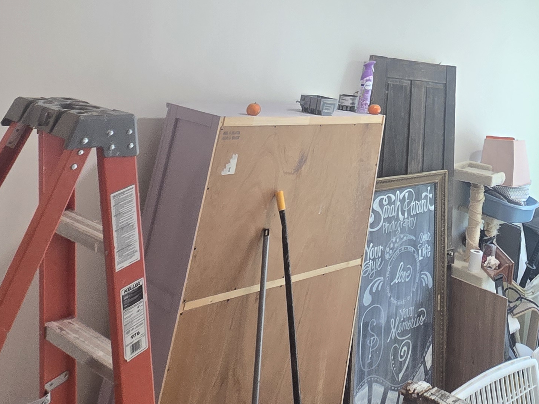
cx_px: 487
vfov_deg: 31.6
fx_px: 561
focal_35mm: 36
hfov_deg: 46.3
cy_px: -106
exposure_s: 1/60
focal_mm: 2.2
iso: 160
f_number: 2.2
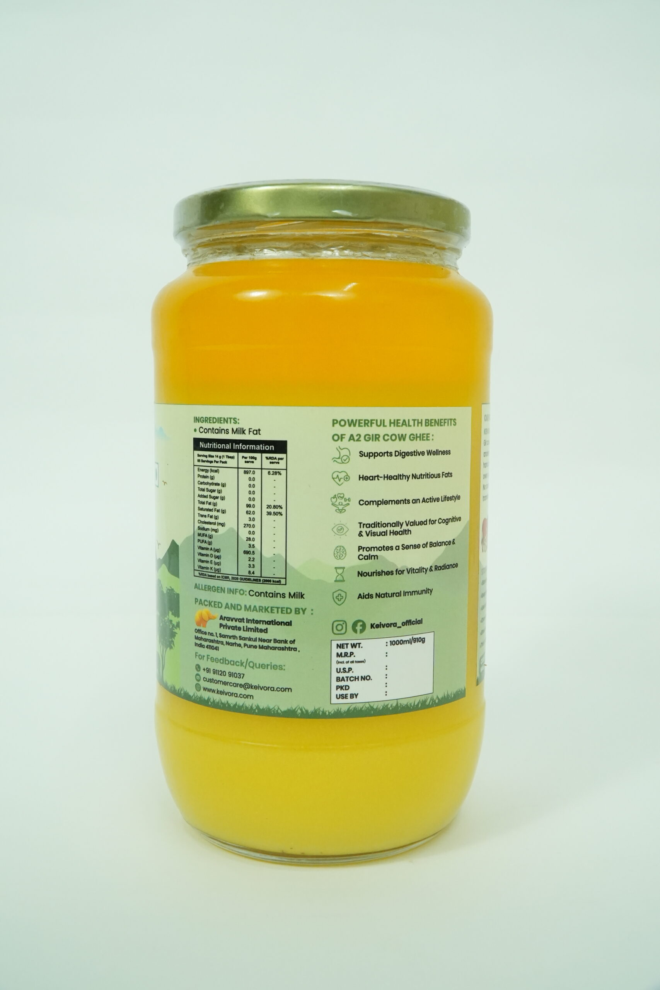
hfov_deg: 38.9
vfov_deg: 55.8
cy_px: 495
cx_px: 330
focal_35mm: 34
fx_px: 935
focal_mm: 23
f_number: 9
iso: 4000
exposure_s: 1/100
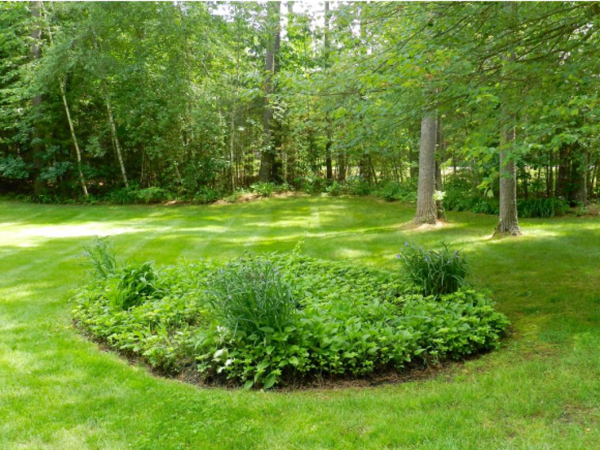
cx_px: 300
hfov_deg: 49.0
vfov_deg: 37.8
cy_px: 225
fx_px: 659
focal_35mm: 38
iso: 160
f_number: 4
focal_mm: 6.7
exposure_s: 1/160
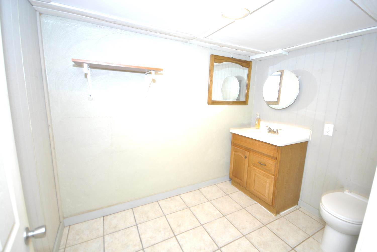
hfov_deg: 100.3
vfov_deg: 77.5
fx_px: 157
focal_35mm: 15
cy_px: 126
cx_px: 188
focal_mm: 10
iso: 400
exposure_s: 1/2
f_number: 4
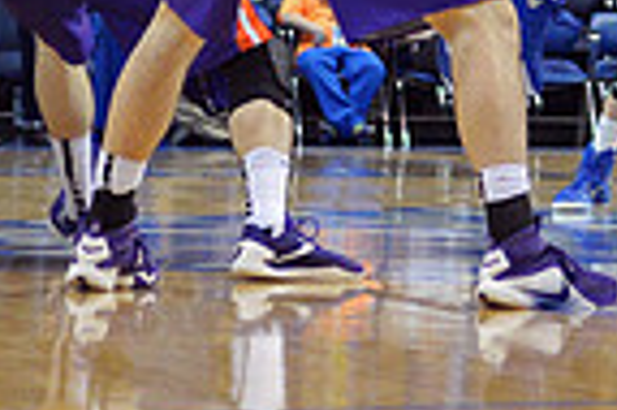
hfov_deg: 7.2
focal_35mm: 284
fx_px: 4862
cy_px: -365
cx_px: 764
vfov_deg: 4.8
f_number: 3.5
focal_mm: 70
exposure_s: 1/800
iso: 3200
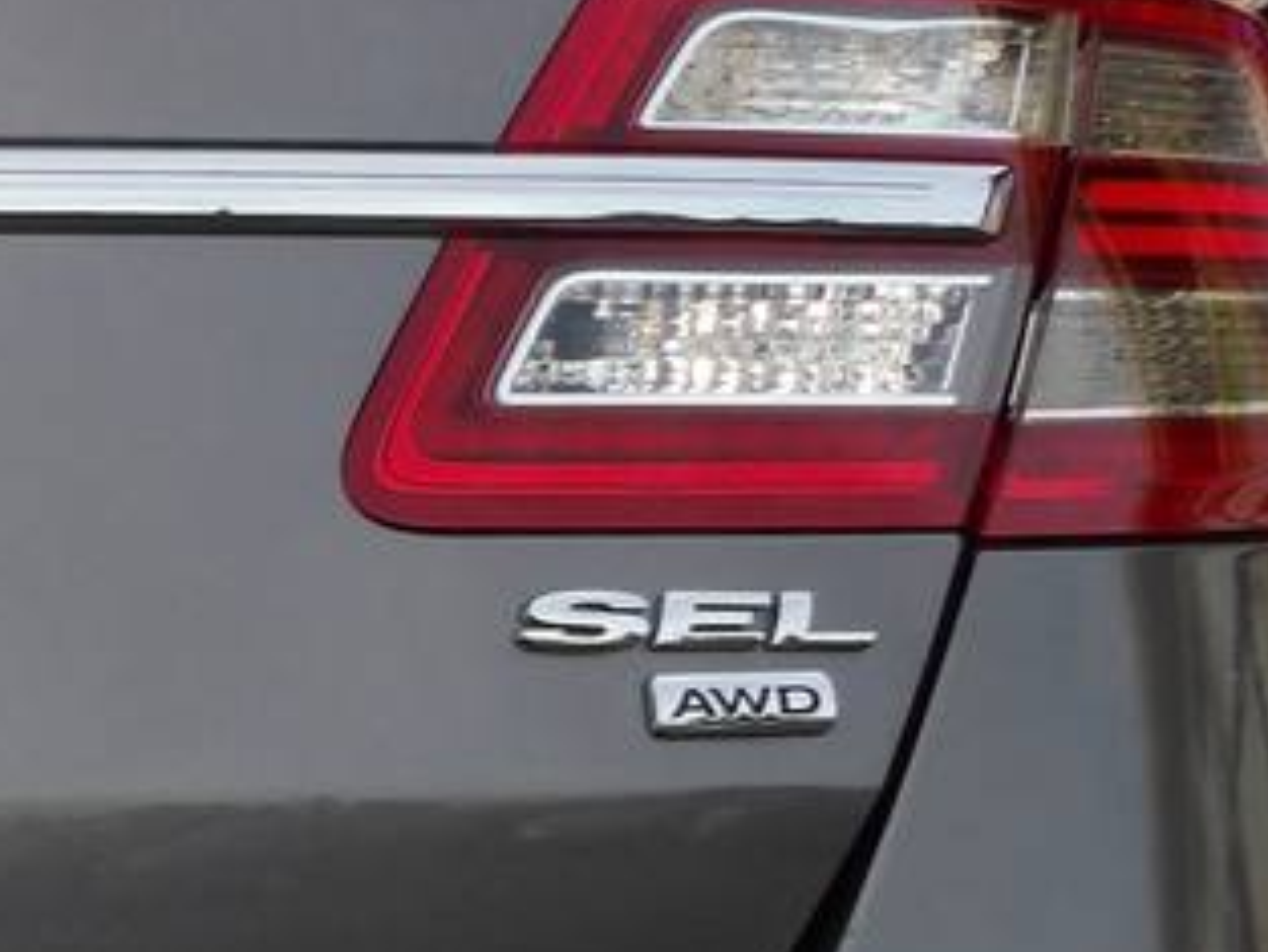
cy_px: 814
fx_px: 3445
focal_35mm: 94
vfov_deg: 15.6
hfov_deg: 17.4
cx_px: -932
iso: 100
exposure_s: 1/126
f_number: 4.1
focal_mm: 4.2
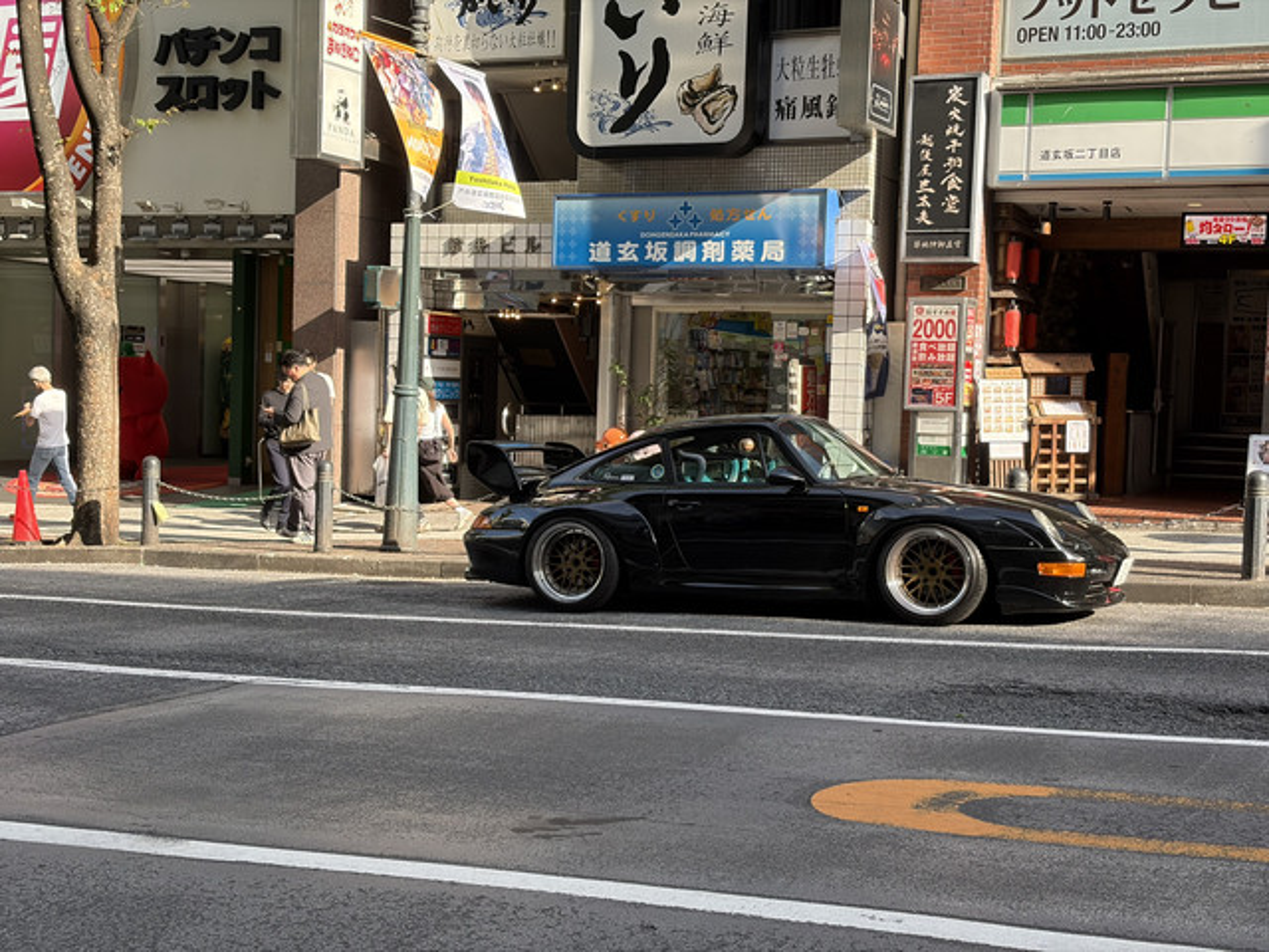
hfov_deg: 36.8
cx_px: 634
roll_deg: -1.7
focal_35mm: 52
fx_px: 1906
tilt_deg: -2.5
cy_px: 476
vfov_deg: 28.0
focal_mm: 5.96
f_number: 1.6
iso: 32
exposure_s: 1/462
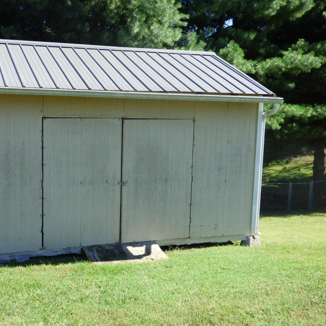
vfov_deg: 36.8
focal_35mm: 46
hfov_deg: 36.6
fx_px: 490
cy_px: 158
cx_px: 126
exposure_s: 1/400
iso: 100
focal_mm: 6.47
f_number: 3.5
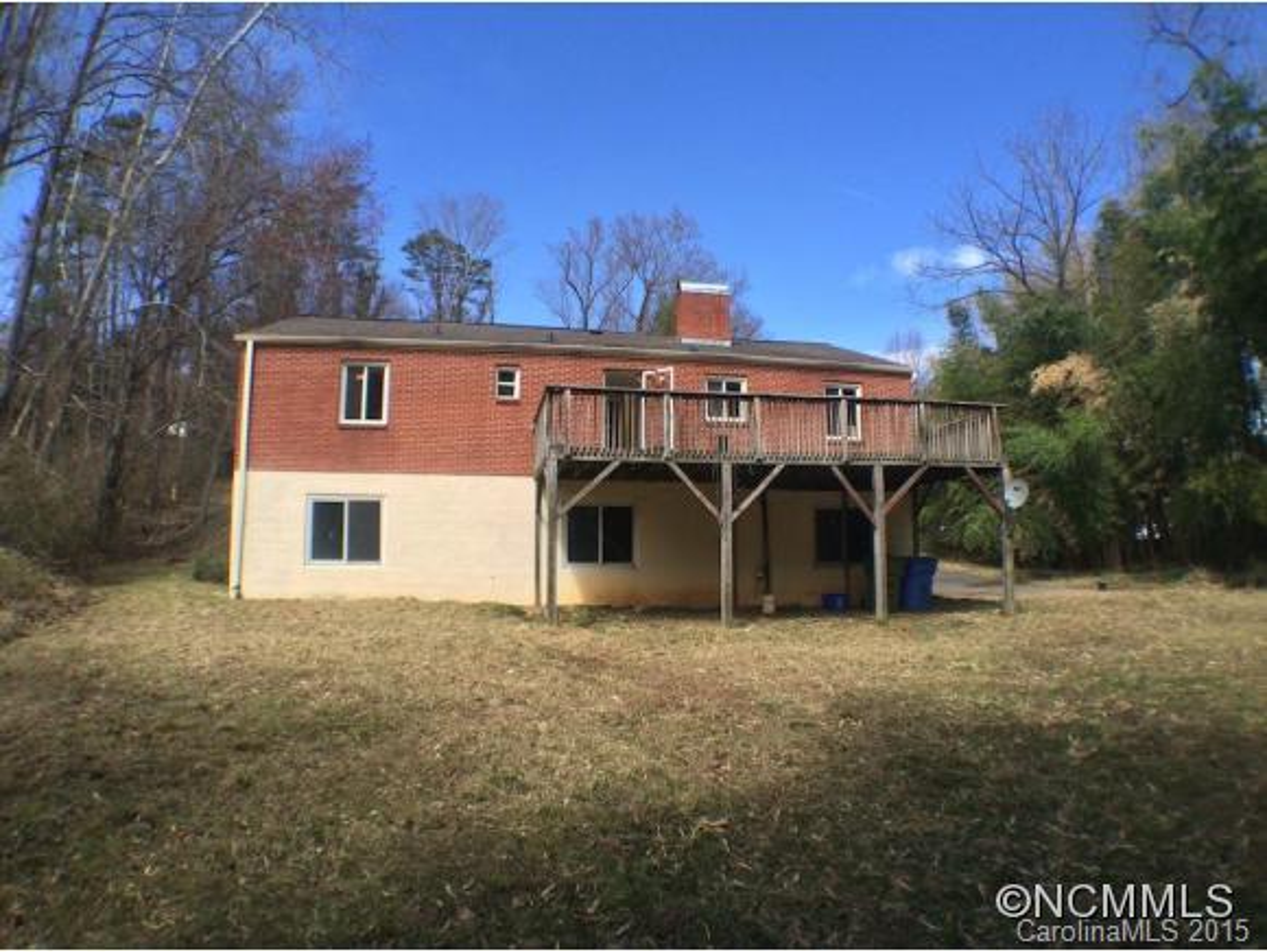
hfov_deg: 61.6
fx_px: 1062
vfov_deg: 48.3
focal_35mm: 29
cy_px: 476
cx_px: 634
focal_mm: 4.15
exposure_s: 1/1208
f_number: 2.2
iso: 32
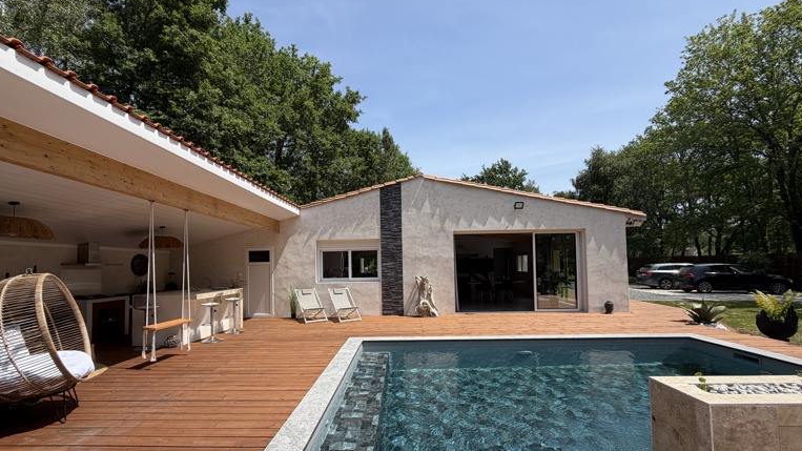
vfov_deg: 66.8
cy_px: 254
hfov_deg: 99.4
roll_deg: +1.7
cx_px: 395
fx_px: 340
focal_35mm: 16
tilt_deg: +3.9
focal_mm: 2.22
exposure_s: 1/830
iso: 20
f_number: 2.2
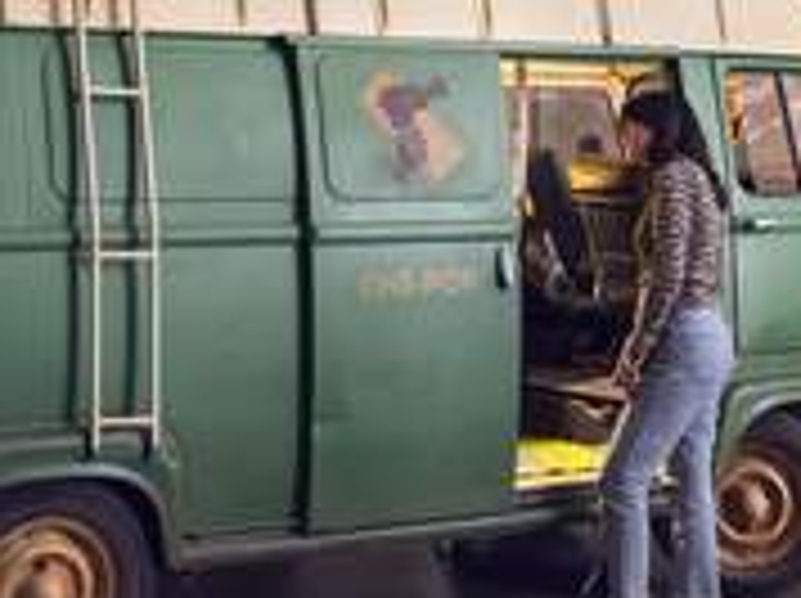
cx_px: 292
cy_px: 133
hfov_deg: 23.0
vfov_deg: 17.2
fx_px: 1964
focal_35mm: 85
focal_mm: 45
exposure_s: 1/40
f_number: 4
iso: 8000
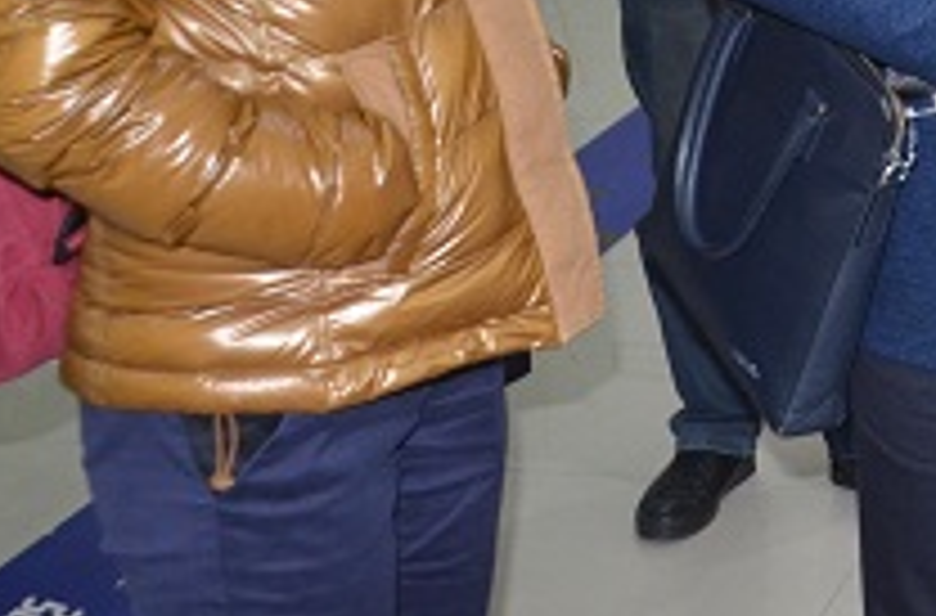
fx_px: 2357
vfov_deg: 14.0
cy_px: -281
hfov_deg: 19.3
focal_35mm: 91
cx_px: 1449
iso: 800
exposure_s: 1/60
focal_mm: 18
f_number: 3.5
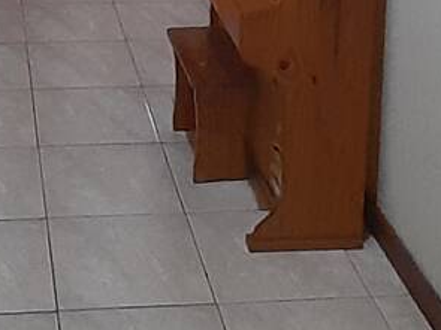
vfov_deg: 14.9
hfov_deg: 23.0
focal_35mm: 83
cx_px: 52
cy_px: -306
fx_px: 1057
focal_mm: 1.46
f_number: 2.2
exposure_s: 1/24
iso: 320
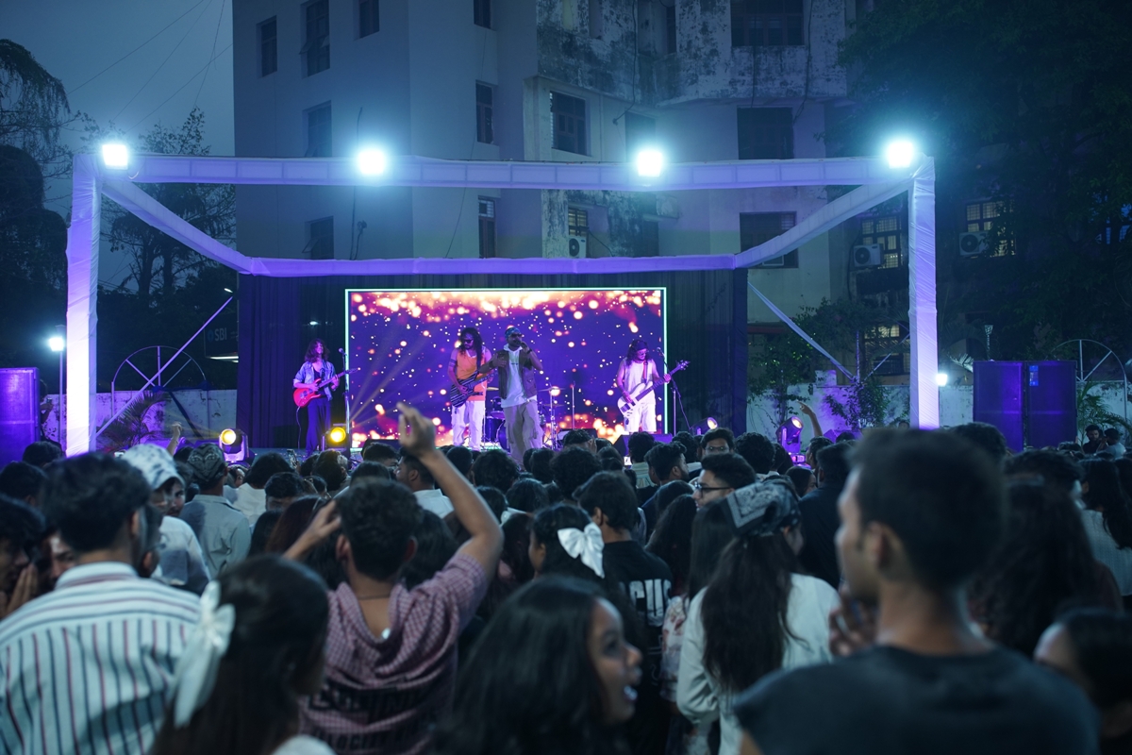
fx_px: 1100
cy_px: 378
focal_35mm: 35
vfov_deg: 37.9
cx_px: 566
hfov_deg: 54.4
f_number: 2.8
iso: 1000
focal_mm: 35
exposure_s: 1/125
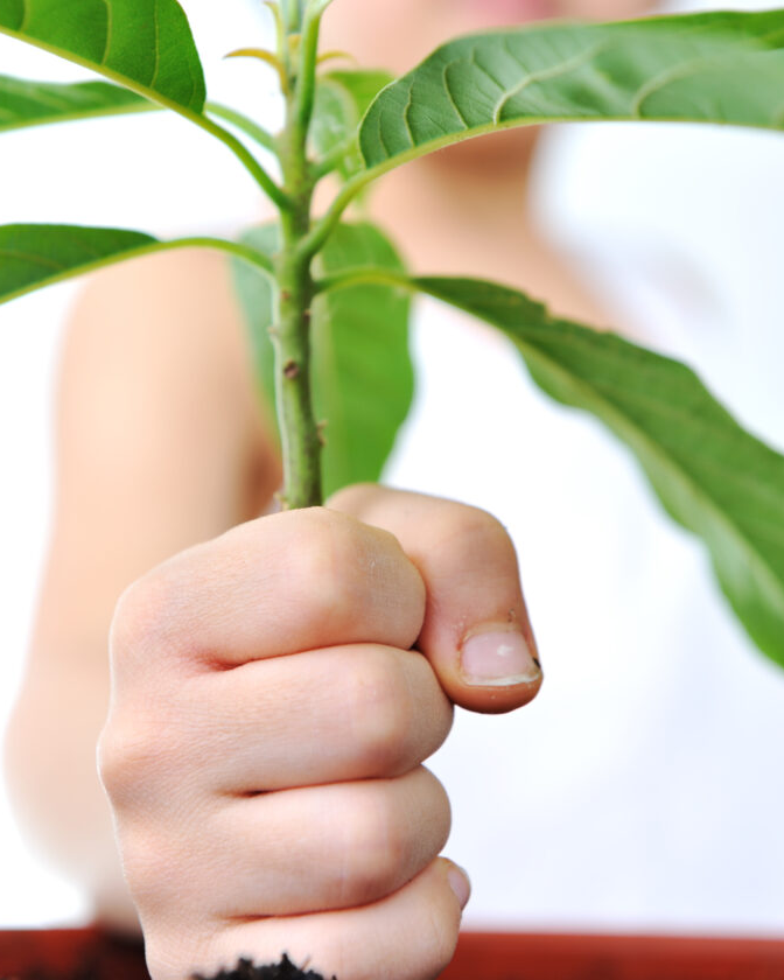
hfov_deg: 19.2
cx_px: 390
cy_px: 401
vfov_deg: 23.8
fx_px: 2320
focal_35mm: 80
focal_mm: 70
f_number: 6.3
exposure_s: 1/100
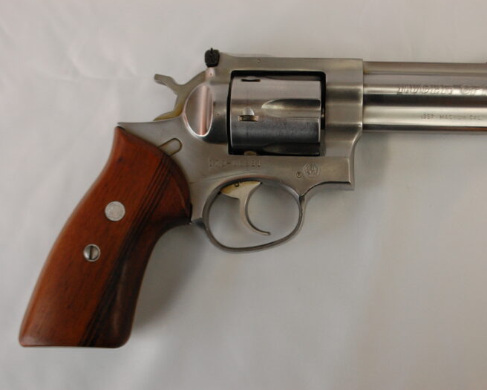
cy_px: 195
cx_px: 286
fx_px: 692
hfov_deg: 38.7
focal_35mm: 48
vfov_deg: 31.5
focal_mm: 28
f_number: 5
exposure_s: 1/100
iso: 800
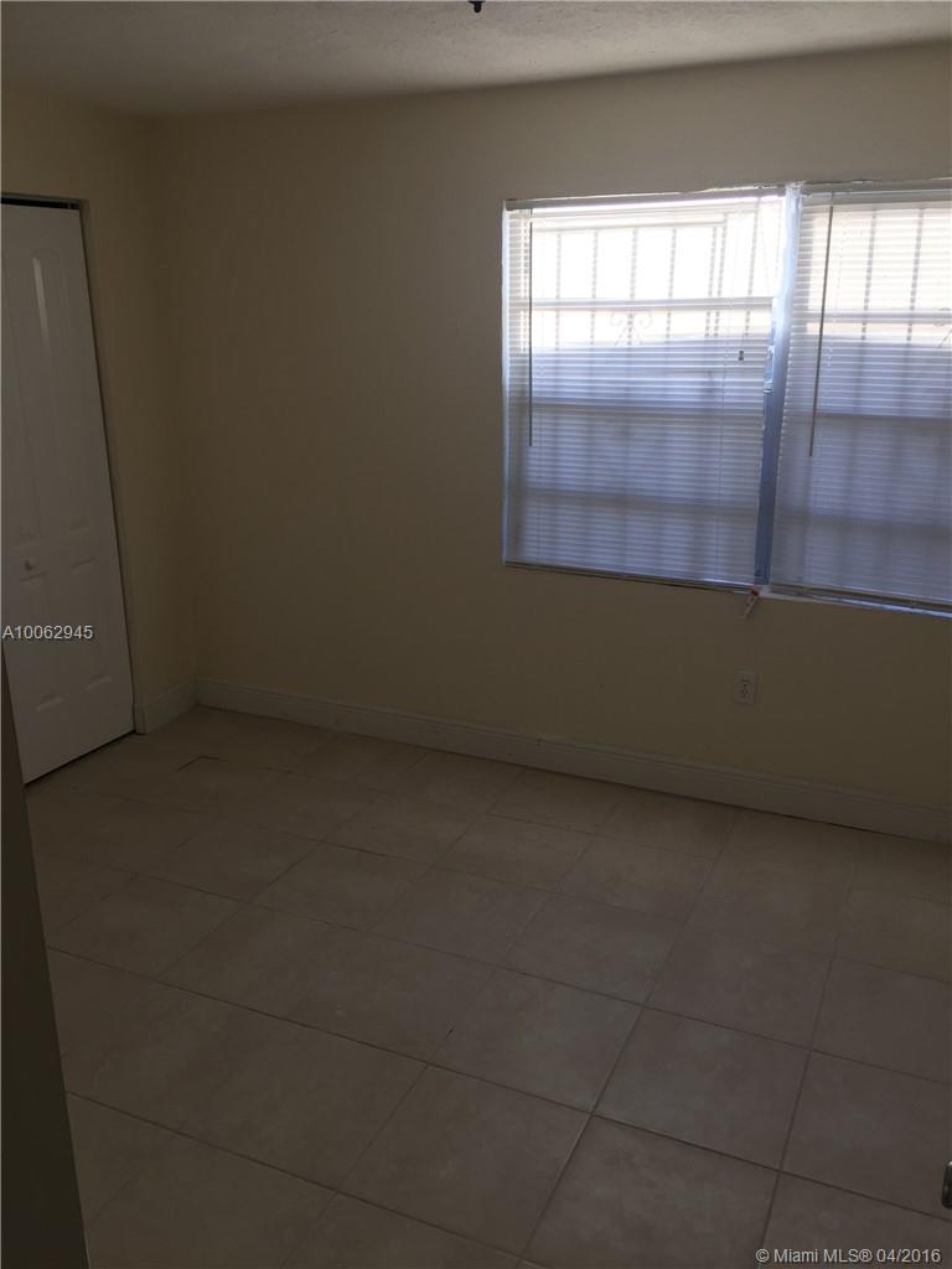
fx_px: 1063
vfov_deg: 61.7
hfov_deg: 48.2
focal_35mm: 29
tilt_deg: -15.1
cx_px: 476
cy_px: 634
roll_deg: -0.4
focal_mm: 4.15
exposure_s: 1/120
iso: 32
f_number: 2.2
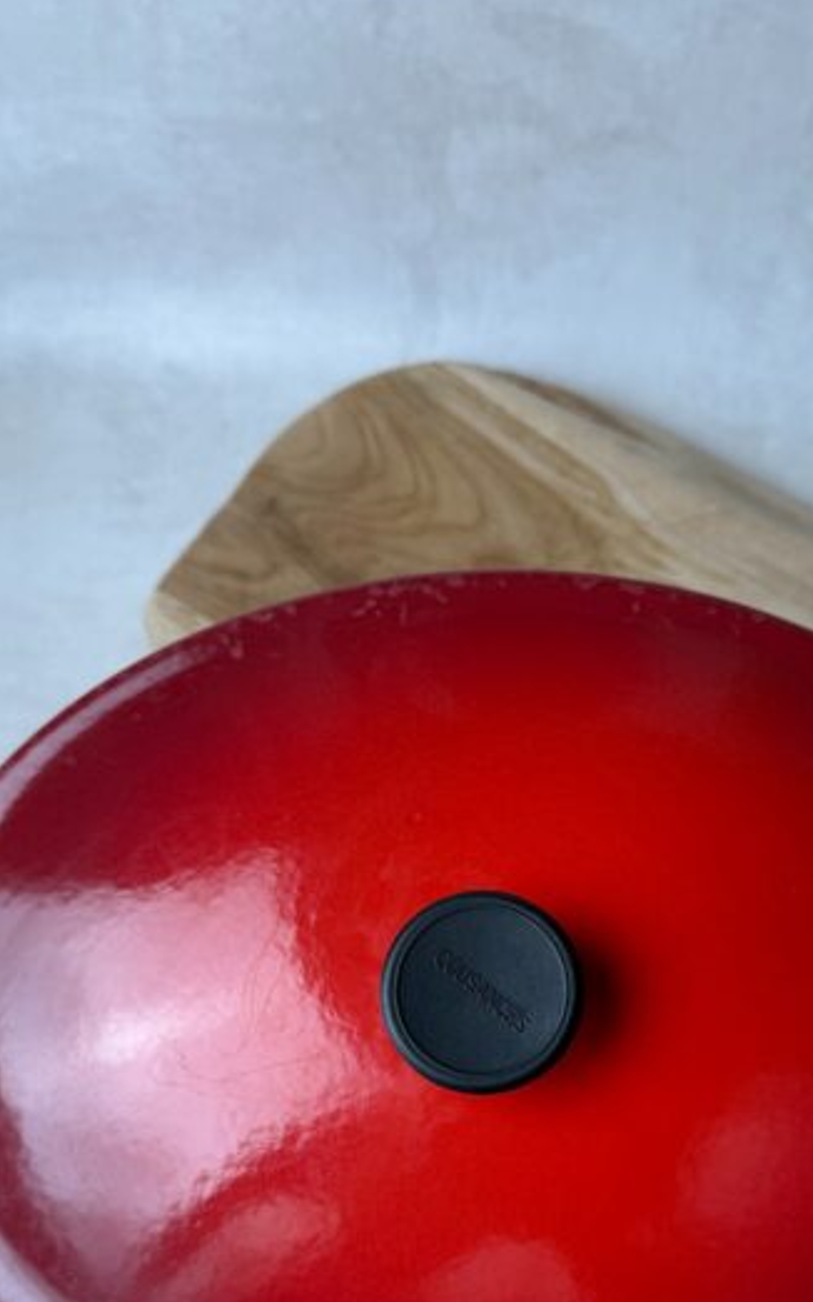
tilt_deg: -60.1
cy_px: 893
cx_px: 506
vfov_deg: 49.3
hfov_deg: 32.6
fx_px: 1383
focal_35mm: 39
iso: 64
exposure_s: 1/100
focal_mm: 6.76
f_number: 1.78
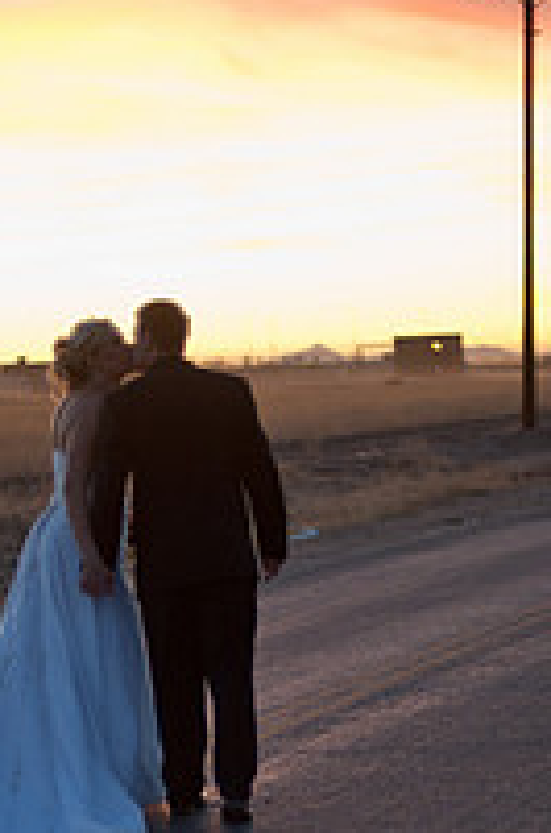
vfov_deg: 17.9
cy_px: 808
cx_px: 209
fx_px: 2585
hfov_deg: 12.2
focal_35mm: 112
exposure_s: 1/500
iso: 1000
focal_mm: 50
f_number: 1.4
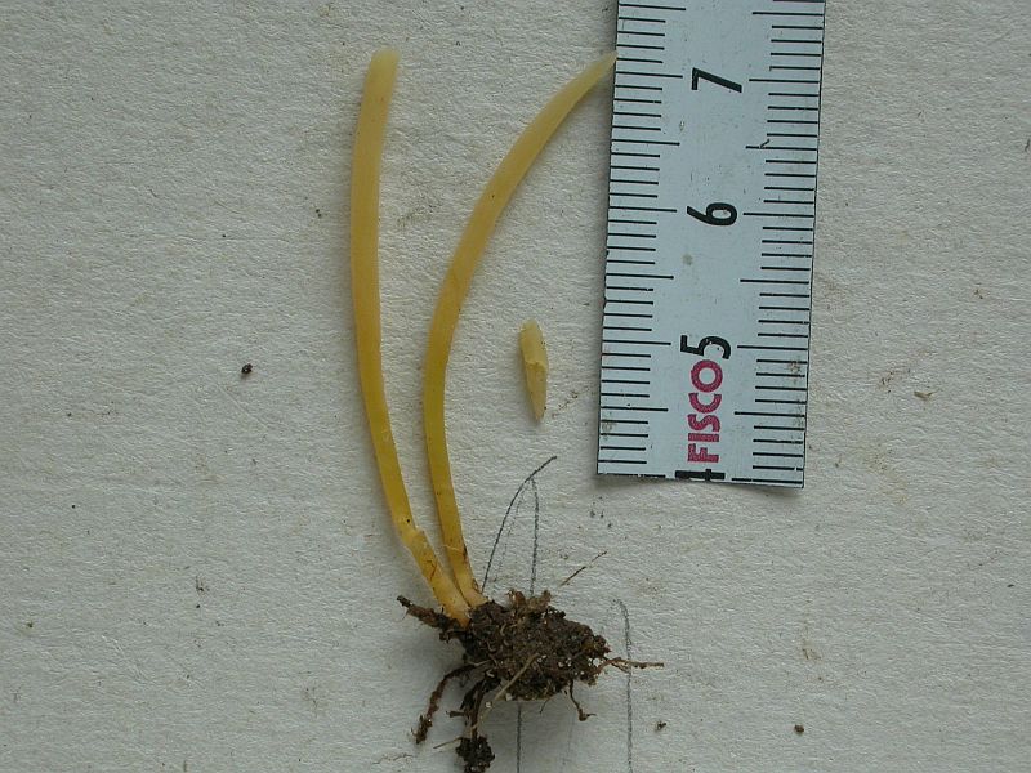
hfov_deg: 18.5
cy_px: 386
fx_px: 3157
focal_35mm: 106
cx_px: 516
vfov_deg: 14.0
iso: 100
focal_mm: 22
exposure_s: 1/16.4
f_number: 8.3
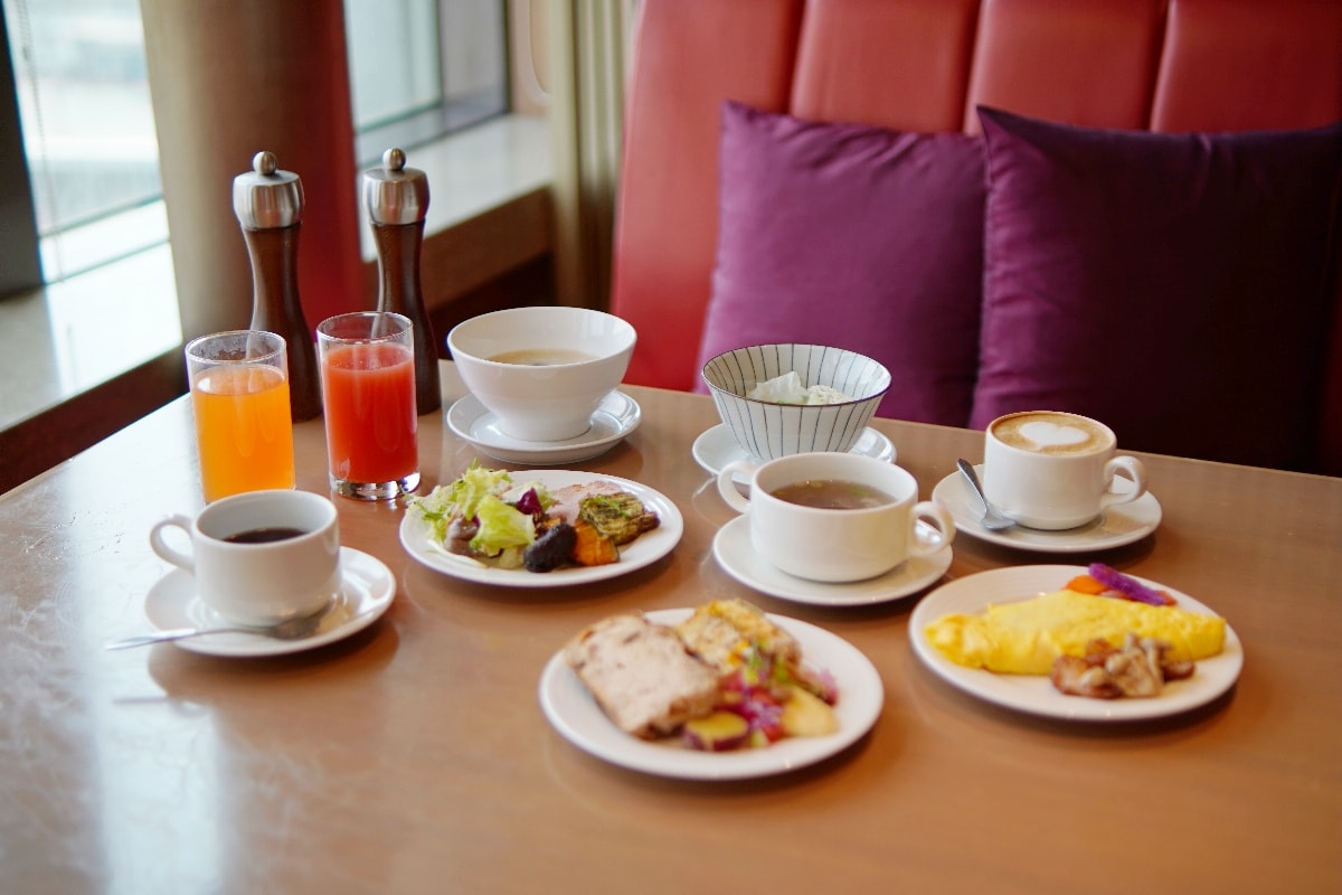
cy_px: 448
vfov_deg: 27.3
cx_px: 671
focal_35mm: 50
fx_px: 1845
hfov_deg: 40.0
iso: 100
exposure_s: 1/250
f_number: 1.4
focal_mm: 33
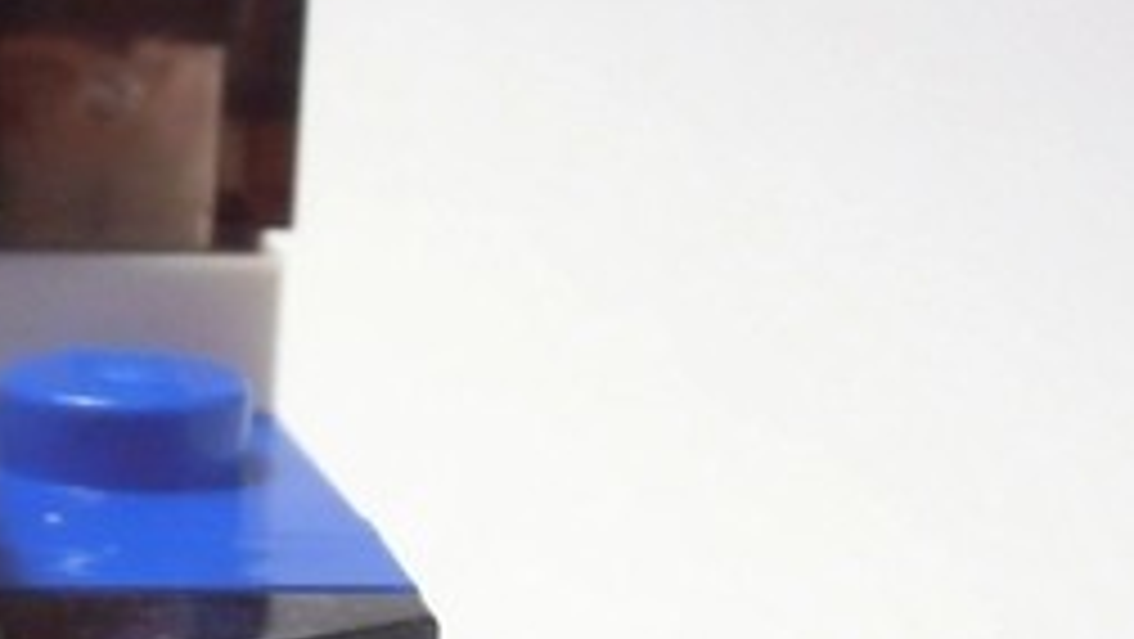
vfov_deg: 8.4
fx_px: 4332
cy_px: 709
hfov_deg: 14.1
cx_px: -500
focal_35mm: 144
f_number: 3.9
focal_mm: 6.61
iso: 80
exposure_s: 1/60
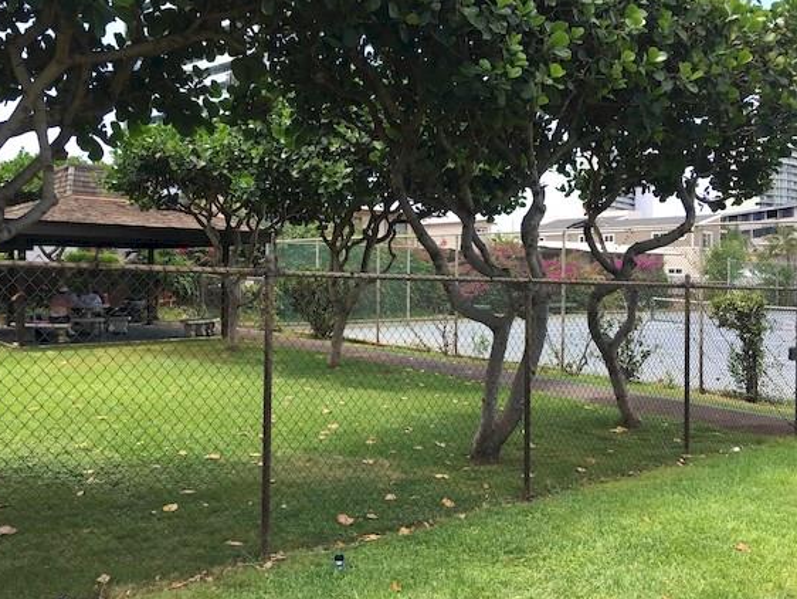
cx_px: 413
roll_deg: -0.6
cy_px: 284
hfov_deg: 55.3
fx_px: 760
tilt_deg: +0.7
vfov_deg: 43.0
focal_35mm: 33
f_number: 2.2
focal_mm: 4.15
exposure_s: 1/234
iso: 25
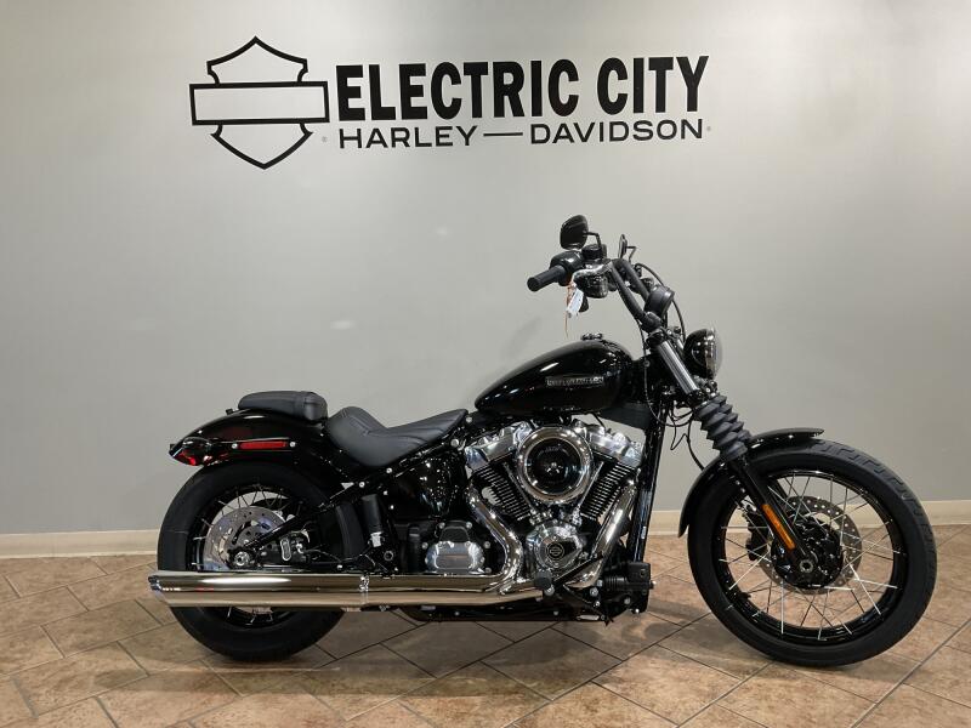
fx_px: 813
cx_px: 486
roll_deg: +1.7
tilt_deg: -8.5
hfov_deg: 61.7
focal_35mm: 29
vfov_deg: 48.2
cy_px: 364
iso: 64
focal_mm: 3
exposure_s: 1/60
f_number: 1.8
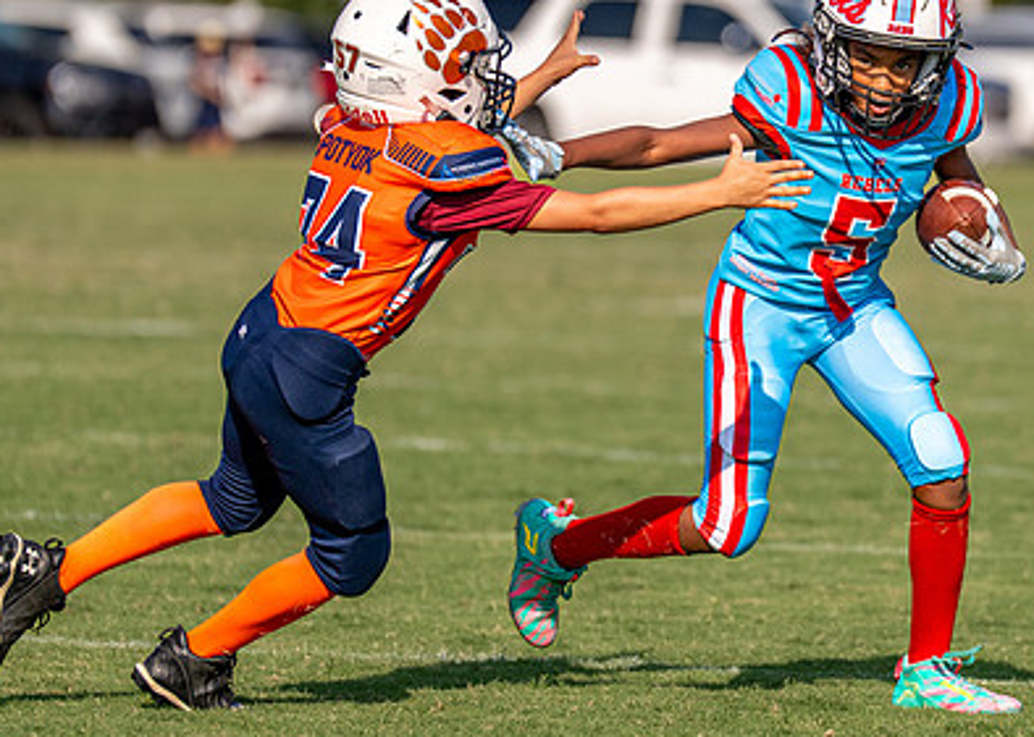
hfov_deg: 4.2
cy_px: 268
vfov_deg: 3.0
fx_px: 13942
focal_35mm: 475
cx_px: 735
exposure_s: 1/5000
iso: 160
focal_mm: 200
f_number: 2.8
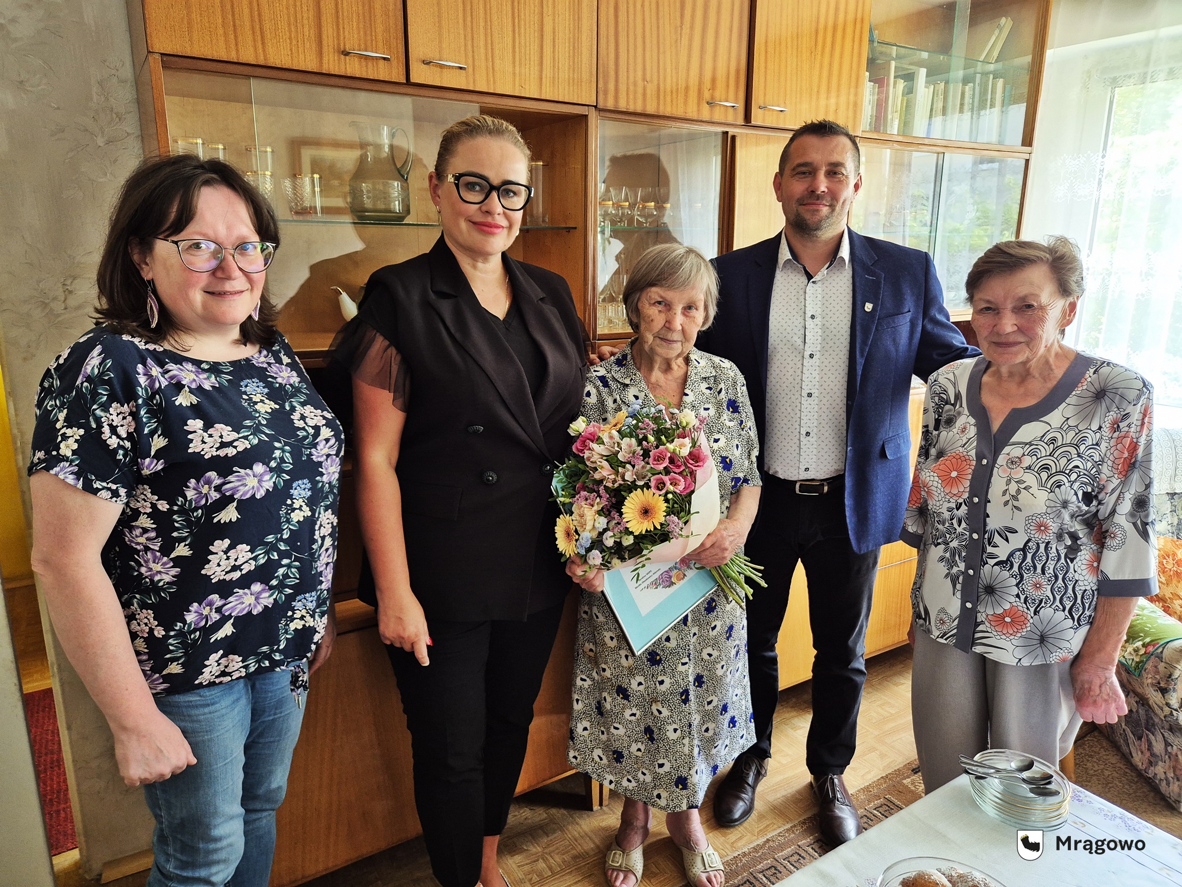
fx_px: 785
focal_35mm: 23
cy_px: 444
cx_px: 591
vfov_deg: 58.9
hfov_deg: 73.9
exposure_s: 1/100
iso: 320
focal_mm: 5.4
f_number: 1.8
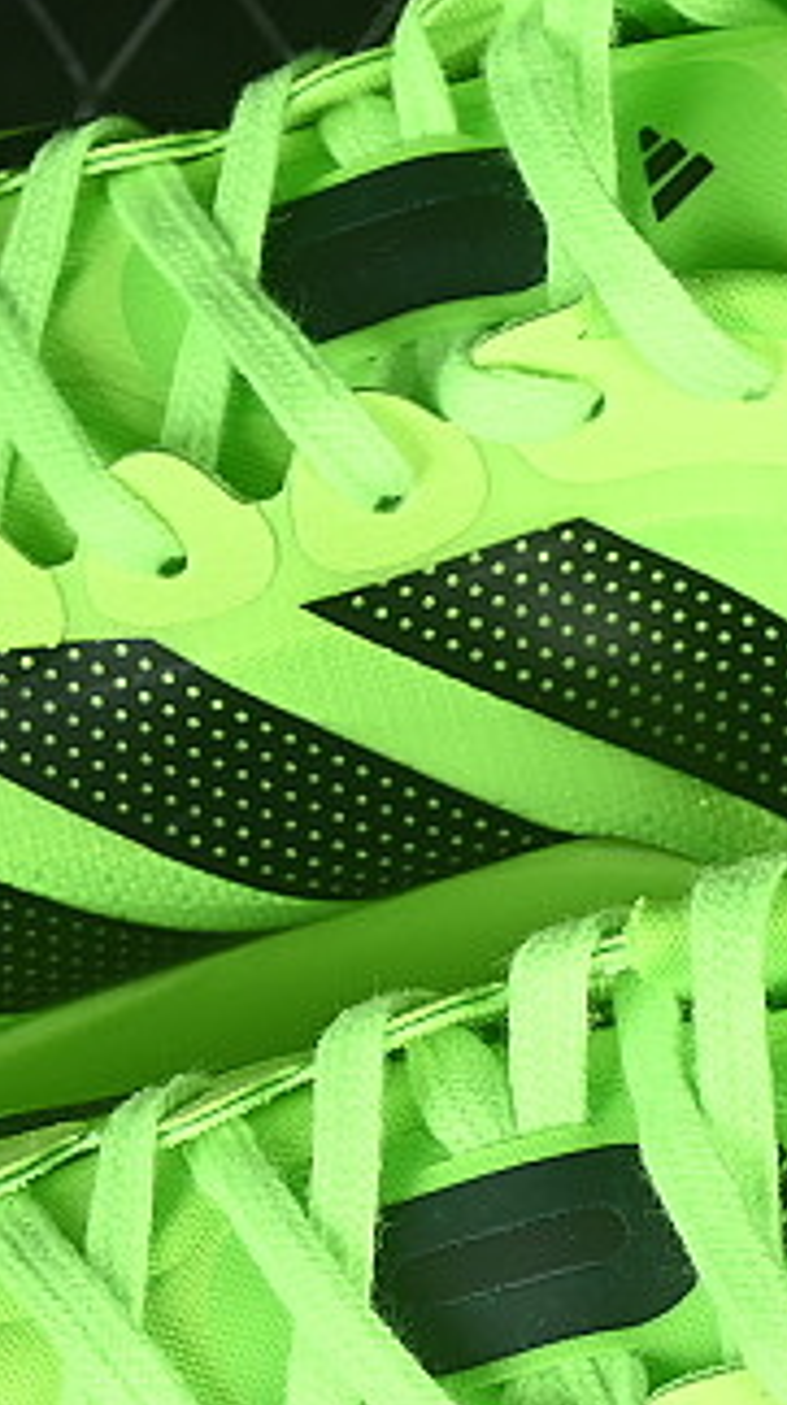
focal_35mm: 263
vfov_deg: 8.2
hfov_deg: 4.6
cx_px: 487
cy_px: 1244
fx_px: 9785
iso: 160
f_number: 7.1
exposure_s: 1/80
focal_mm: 50
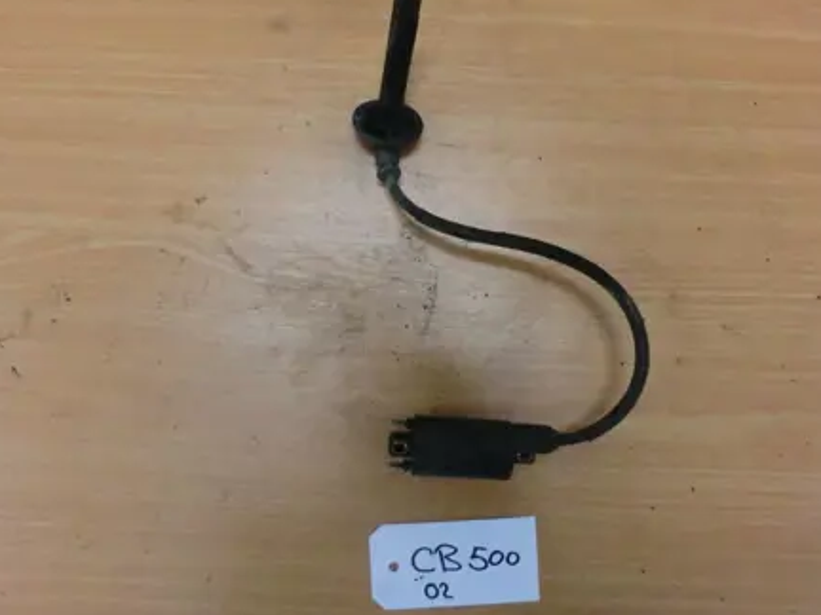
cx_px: 391
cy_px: 292
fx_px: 712
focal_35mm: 30
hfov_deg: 59.9
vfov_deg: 46.8
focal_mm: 4.9
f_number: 3.2
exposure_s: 1/60
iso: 500
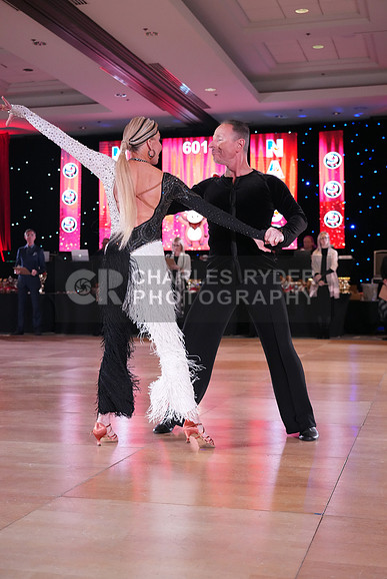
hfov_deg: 28.1
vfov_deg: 41.1
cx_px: 194
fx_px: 773
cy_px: 290
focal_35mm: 48
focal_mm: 48
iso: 5000
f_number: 4
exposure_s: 1/400
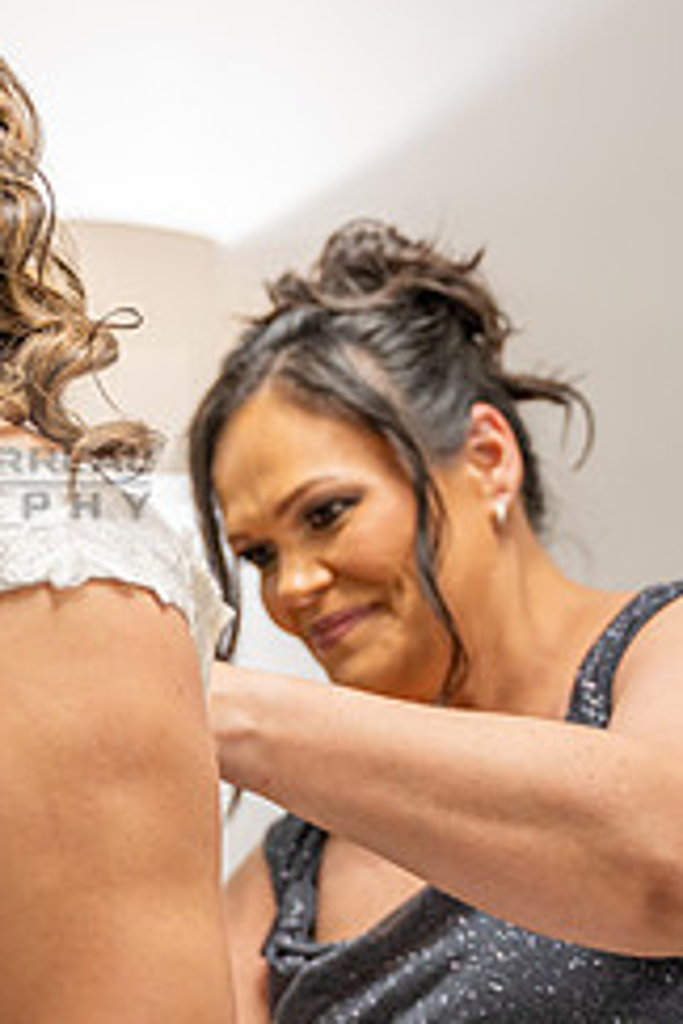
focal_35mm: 110
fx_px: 3130
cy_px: 449
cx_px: -169
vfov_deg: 18.6
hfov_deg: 12.1
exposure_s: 1/80
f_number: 2.8
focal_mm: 46.1
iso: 800
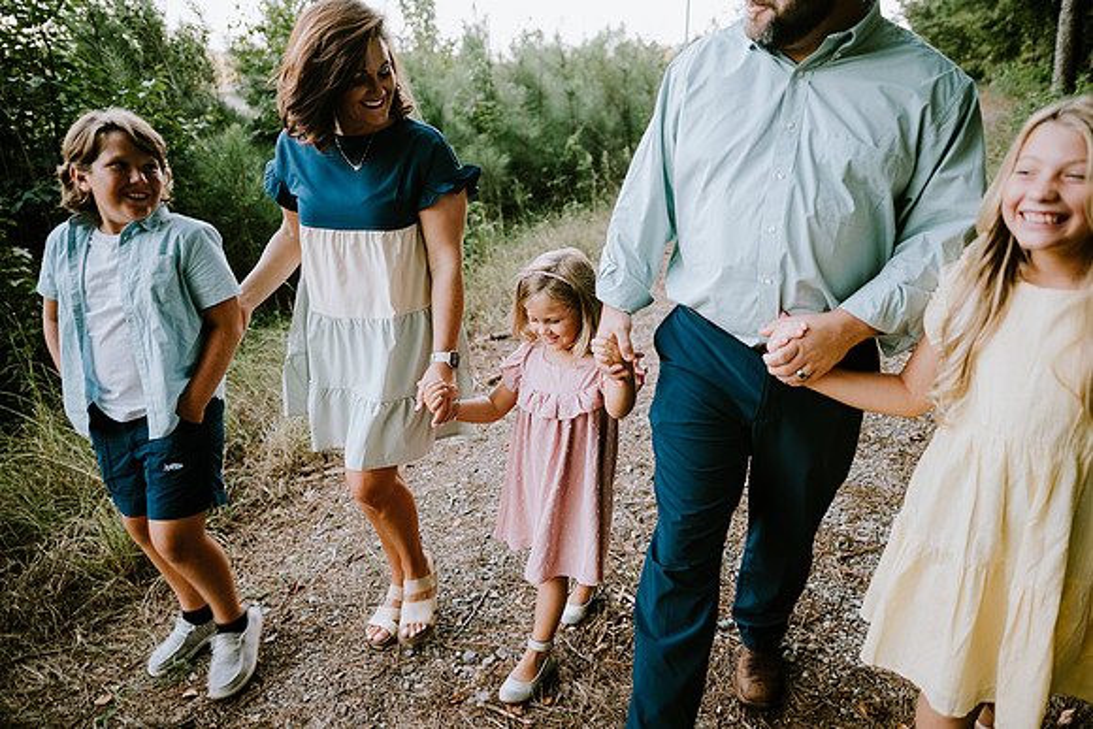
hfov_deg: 73.7
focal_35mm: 24
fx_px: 729
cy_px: 364
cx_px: 546
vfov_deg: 53.2
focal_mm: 24
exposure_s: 1/250
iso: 320
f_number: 2.2
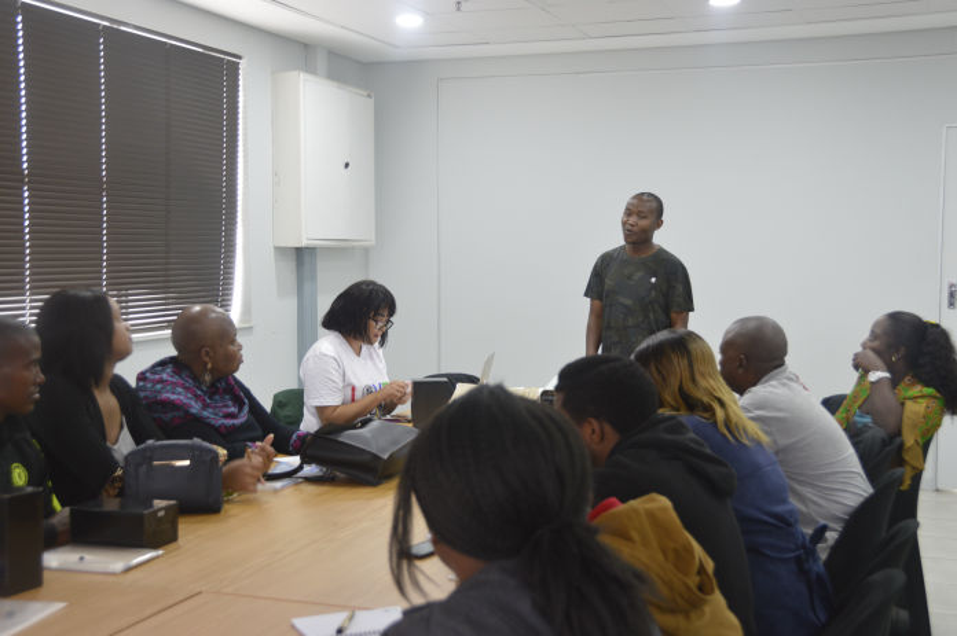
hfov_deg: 42.4
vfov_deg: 28.9
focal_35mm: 46
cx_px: 478
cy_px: 318
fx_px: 1235
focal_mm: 31
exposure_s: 1/15
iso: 560
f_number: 4
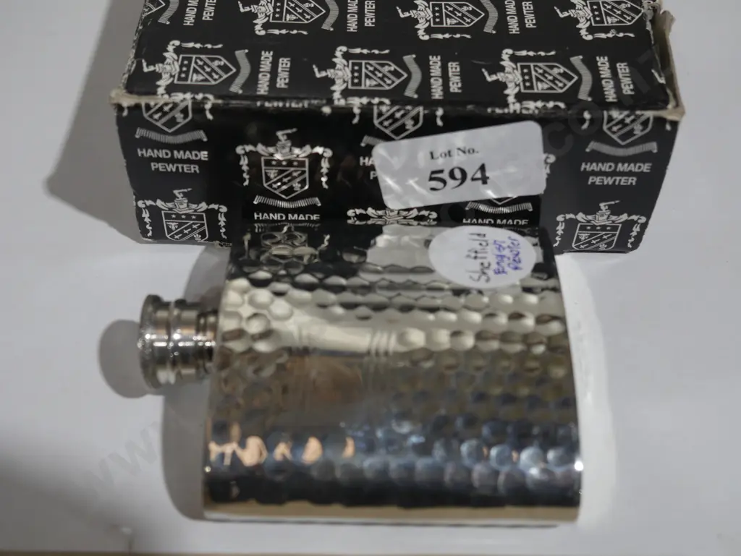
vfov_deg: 31.5
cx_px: 370
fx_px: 985
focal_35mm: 46
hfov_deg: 41.2
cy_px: 278
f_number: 5.1
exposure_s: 1/60
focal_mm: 23
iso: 250
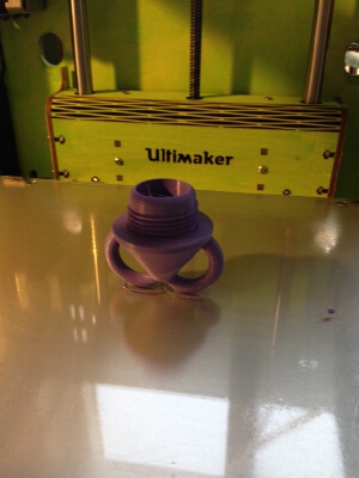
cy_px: 239
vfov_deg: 55.4
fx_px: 456
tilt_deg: -27.9
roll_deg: -1.7
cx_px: 180
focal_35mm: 33
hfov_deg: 42.9
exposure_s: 1/20
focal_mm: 4.12
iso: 100
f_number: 2.4
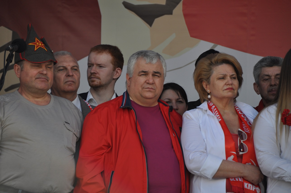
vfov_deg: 3.7
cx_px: 146
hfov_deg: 5.5
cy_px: 96
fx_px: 3028
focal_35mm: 375
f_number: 6.3
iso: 320
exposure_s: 1/500
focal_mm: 250
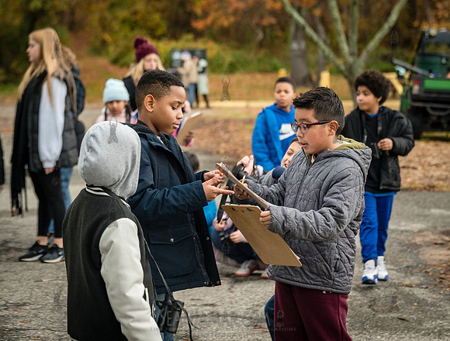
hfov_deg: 18.8
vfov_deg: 14.3
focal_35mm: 104
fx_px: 1360
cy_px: 177
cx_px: 224
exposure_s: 1/320
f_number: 4
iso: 1600
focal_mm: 82
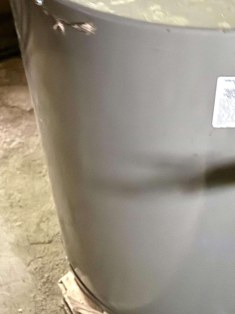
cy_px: 70
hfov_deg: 27.9
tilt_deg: -40.1
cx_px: 218
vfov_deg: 37.0
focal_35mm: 50
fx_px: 453
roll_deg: -4.1
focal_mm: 6.76
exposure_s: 1/11
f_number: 1.78
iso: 1000
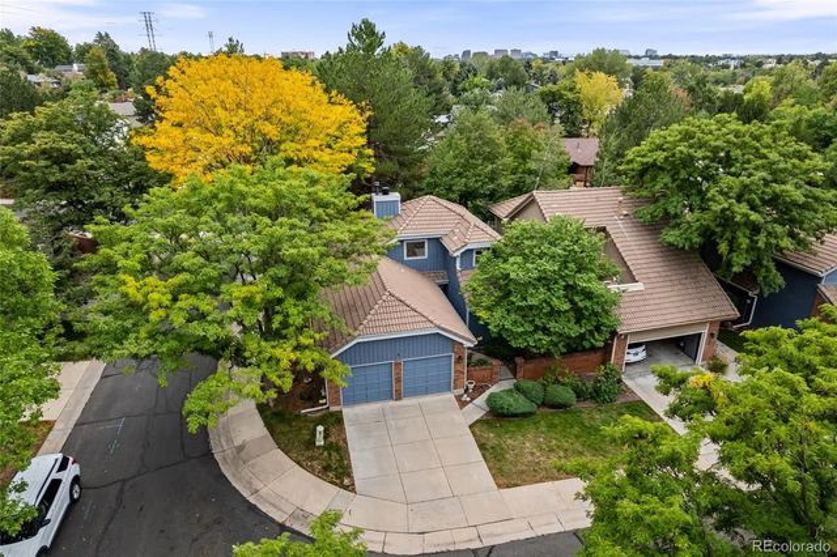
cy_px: 278
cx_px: 418
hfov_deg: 78.6
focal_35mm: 22
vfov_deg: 57.2
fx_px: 511
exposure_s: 1/100
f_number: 2.8
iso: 110
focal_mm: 8.38
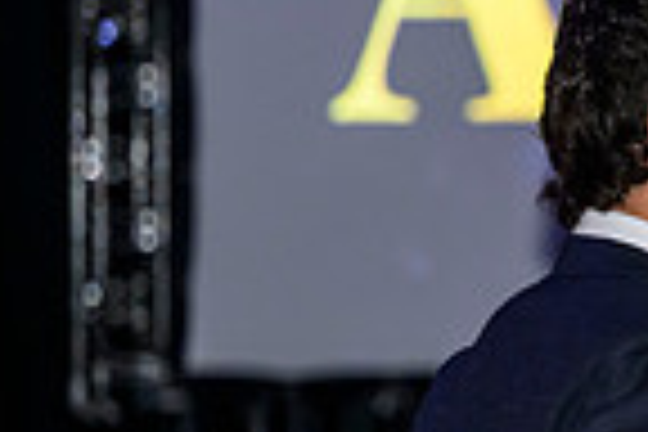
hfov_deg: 3.8
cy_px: 218
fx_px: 9791
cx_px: 1202
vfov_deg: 2.5
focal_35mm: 544
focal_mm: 135
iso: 2500
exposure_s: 1/160
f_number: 3.2
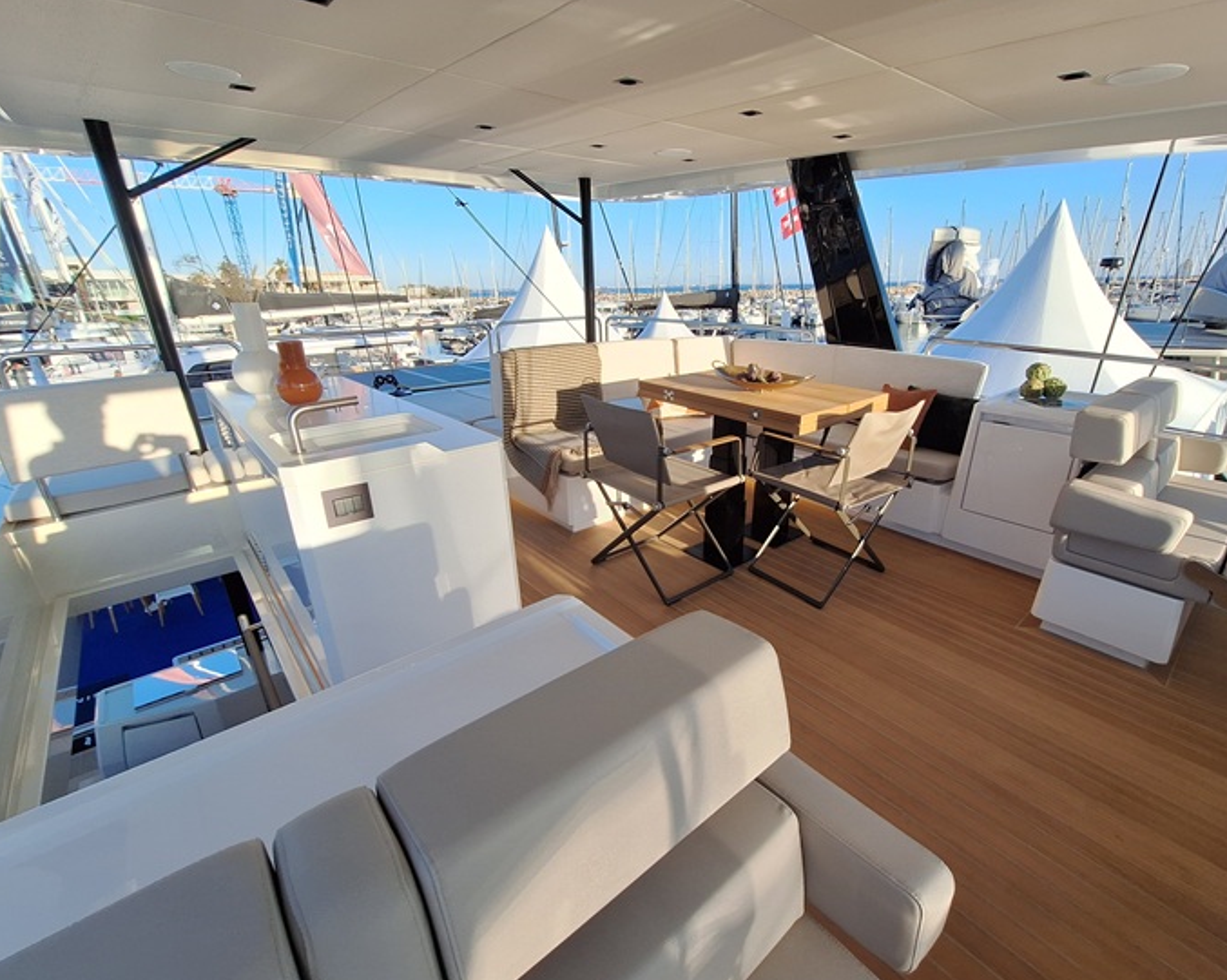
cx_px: 647
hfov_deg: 96.7
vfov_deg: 84.0
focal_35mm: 15
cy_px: 493
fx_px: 544
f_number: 2.2
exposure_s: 1/992
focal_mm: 1.74
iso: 40
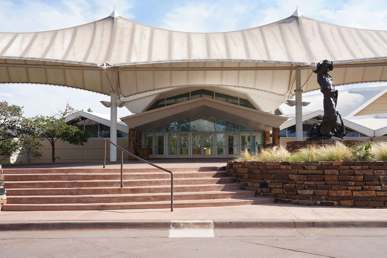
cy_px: 129
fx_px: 419
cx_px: 194
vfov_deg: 34.2
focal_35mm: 39
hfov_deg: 49.5
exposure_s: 1/100
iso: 100
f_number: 11
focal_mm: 39
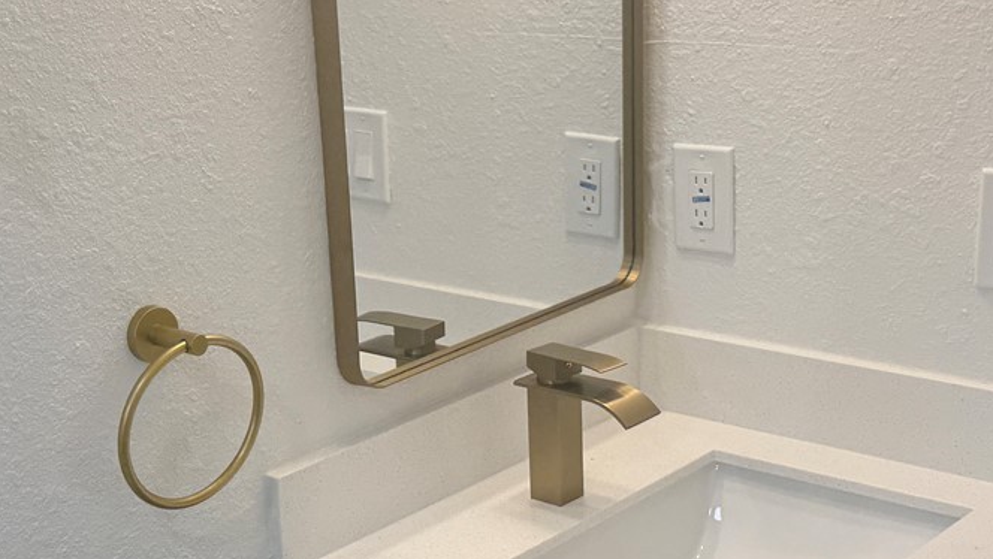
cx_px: 449
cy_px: 389
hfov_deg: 33.3
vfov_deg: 19.1
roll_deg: +3.0
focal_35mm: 63
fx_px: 1659
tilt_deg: -19.4
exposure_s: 1/222
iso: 80
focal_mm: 6.76
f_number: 1.78
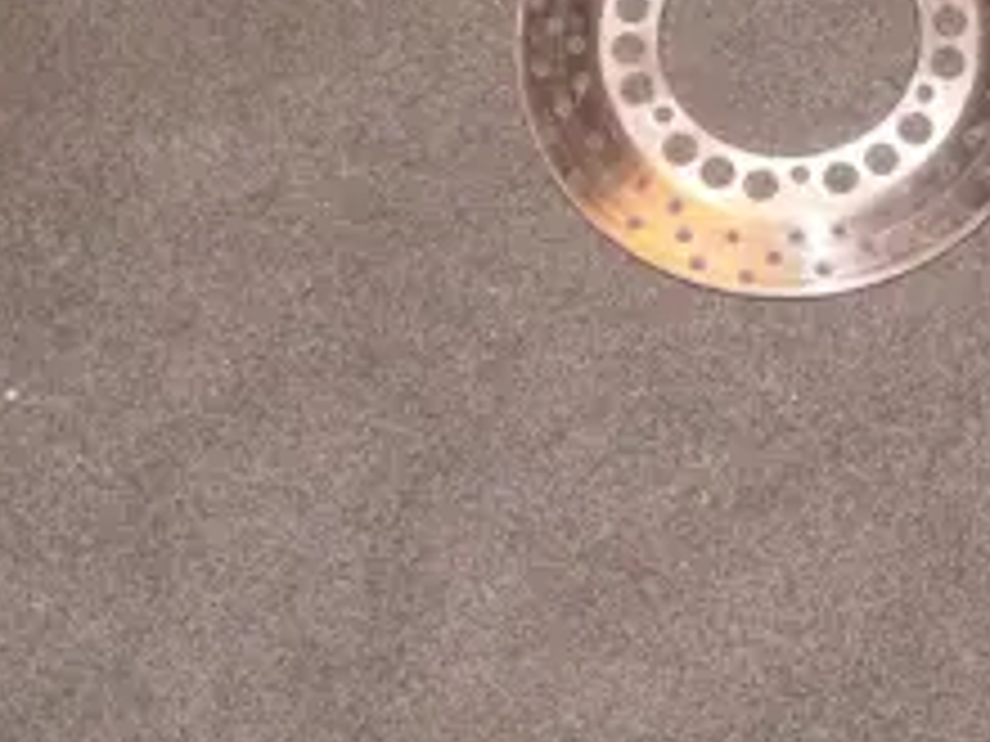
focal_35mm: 96
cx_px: 801
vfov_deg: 15.2
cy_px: 54
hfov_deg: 20.2
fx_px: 2746
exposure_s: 1/60
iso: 300
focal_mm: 7.43
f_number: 3.1
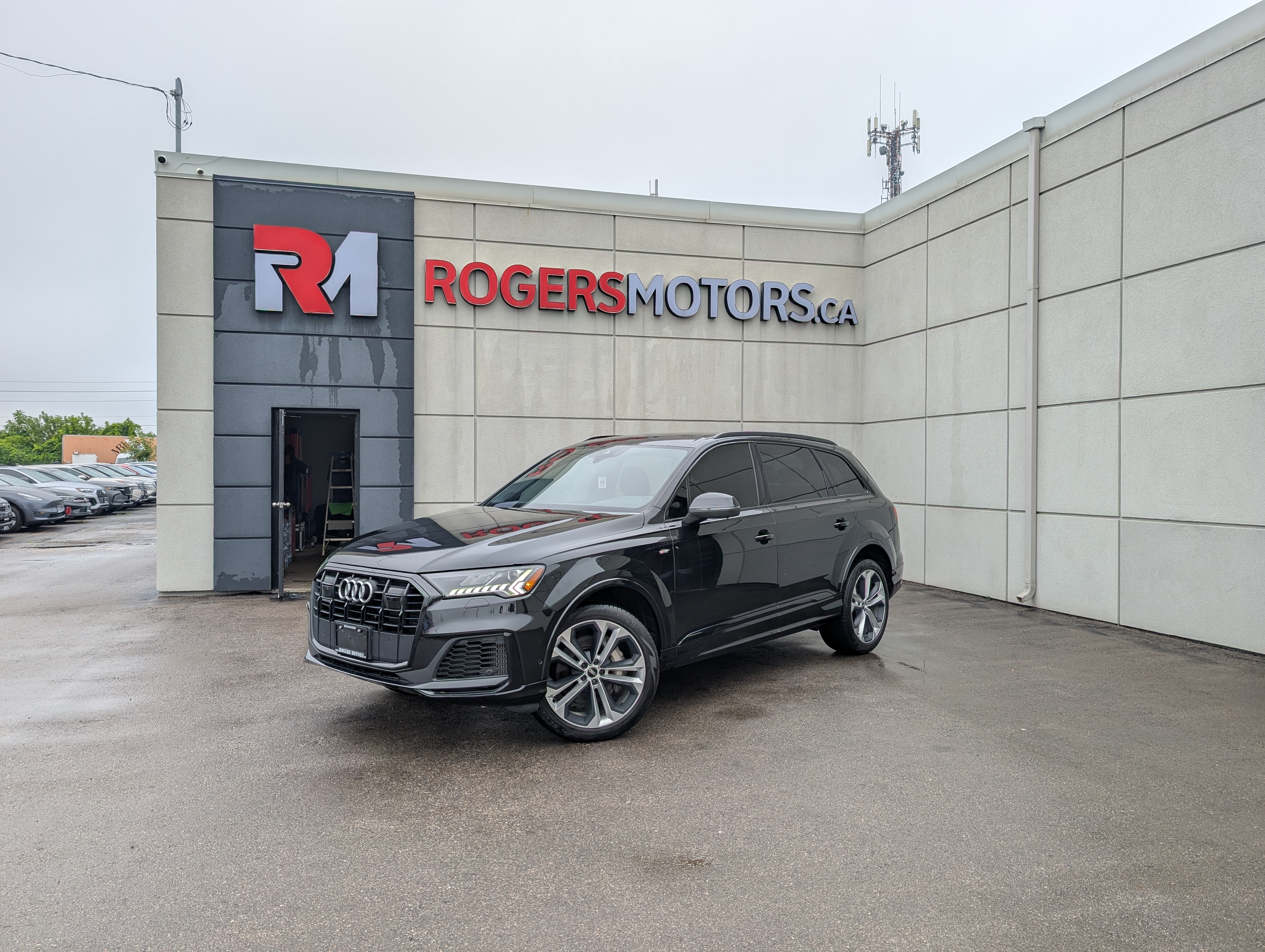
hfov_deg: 71.5
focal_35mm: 24
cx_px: 632
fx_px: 878
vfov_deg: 56.9
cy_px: 476
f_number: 1.68
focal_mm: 6.9
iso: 20
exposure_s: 1/255
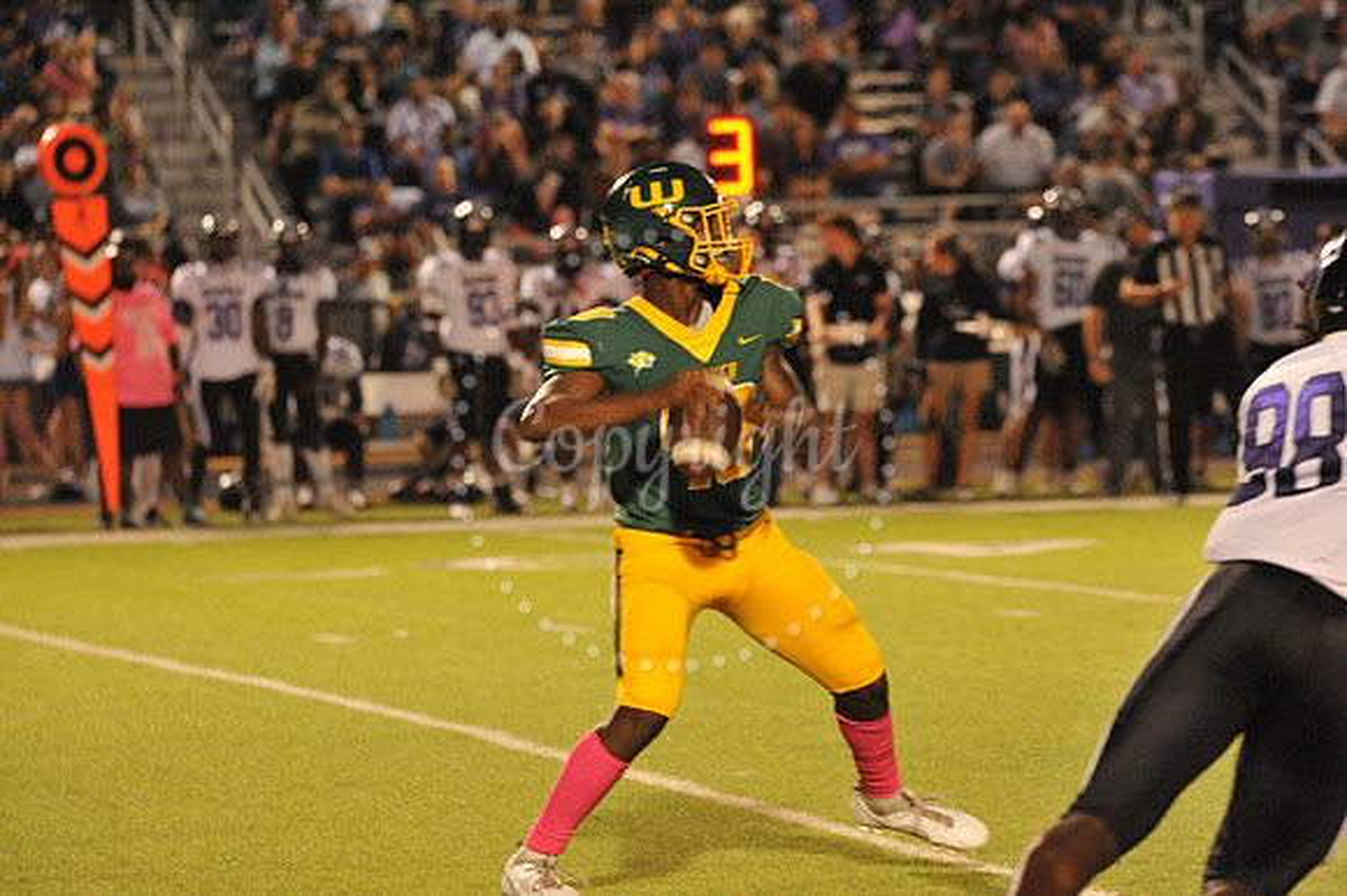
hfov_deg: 8.2
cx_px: 674
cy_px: 448
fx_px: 9348
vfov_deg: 5.5
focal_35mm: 250
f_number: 6.3
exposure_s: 1/160
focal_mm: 250
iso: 6400
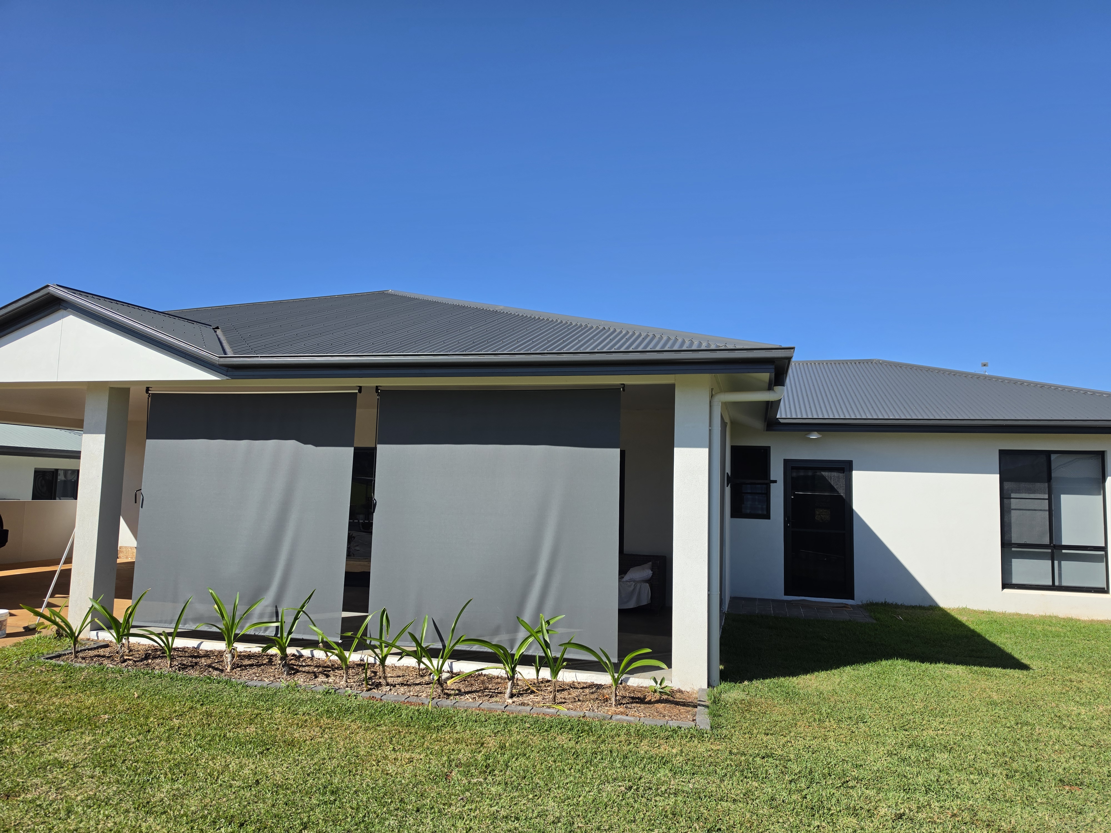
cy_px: 416
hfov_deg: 73.9
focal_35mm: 23
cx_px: 556
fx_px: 738
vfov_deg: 58.9
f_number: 1.4
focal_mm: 6.5
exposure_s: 1/7329
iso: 64
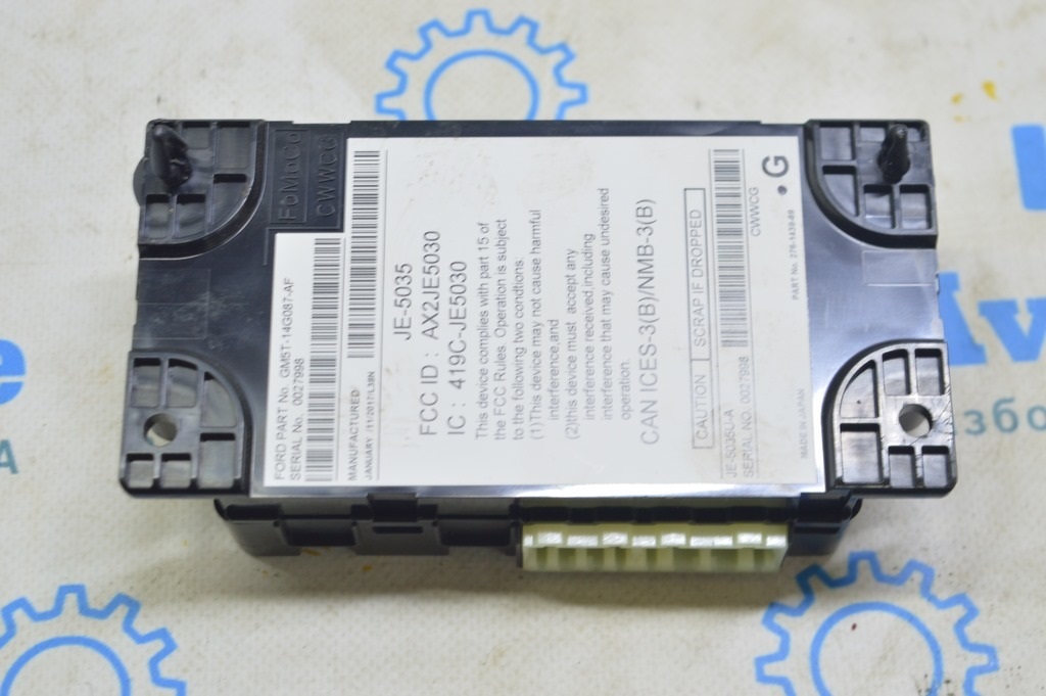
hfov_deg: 28.1
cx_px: 523
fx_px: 2090
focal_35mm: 72
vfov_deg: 18.9
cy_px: 348
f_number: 5.6
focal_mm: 48
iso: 400
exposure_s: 1/20
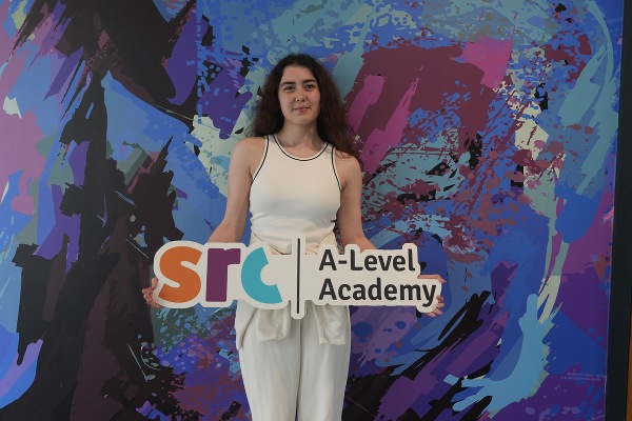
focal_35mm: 33
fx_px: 579
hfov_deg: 57.2
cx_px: 316
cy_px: 210
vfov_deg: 40.0
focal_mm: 33
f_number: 5.6
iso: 500
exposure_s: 1/50
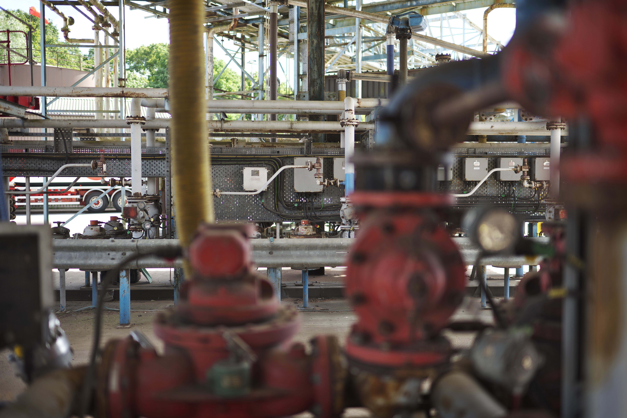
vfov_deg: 37.9
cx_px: 314
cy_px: 209
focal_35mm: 35
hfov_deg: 54.4
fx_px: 610
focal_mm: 35
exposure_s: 1/640
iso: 80
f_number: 1.4
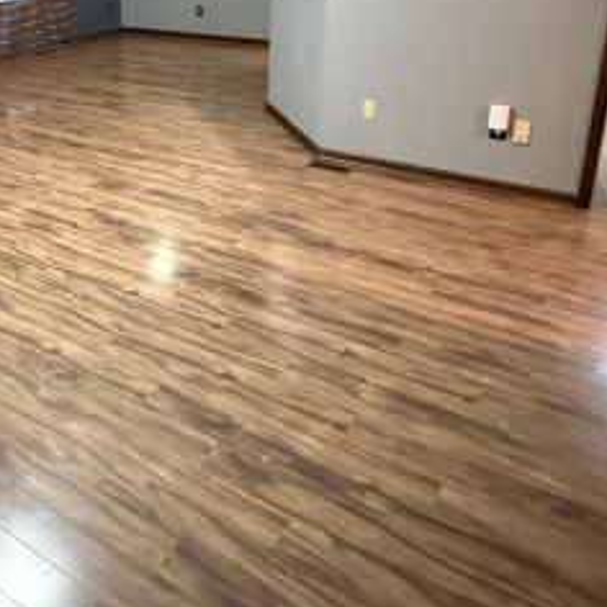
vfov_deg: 45.1
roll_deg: +1.1
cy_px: 131
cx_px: 153
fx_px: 694
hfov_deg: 45.6
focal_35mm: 35
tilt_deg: -16.6
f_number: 2.2
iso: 1600
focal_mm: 2.22
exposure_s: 1/60
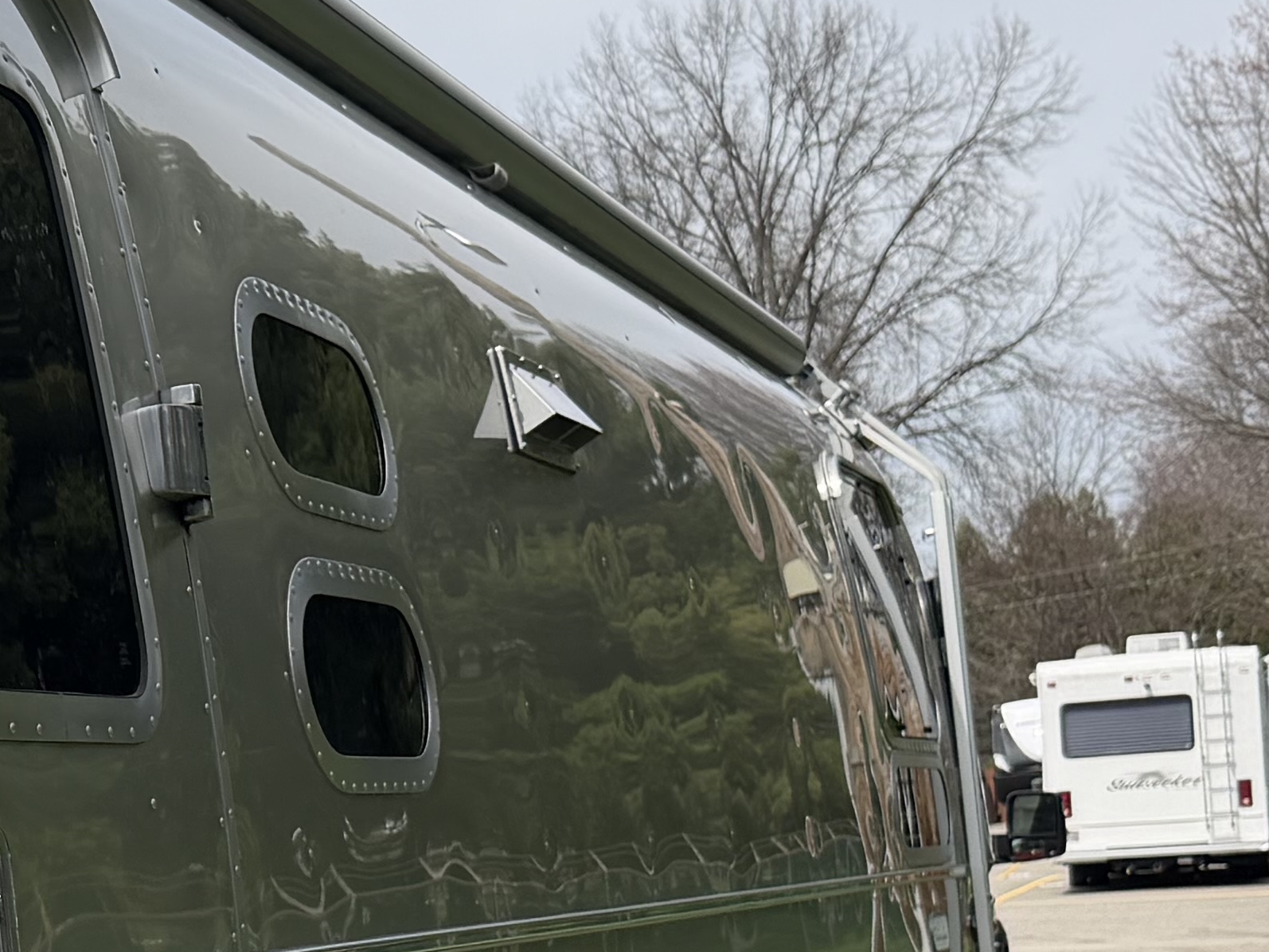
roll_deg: +4.4
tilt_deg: -1.0
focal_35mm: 86
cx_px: -235
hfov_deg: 21.2
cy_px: 868
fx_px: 3153
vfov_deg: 16.9
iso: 100
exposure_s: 1/4975
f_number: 1.78
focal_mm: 6.76
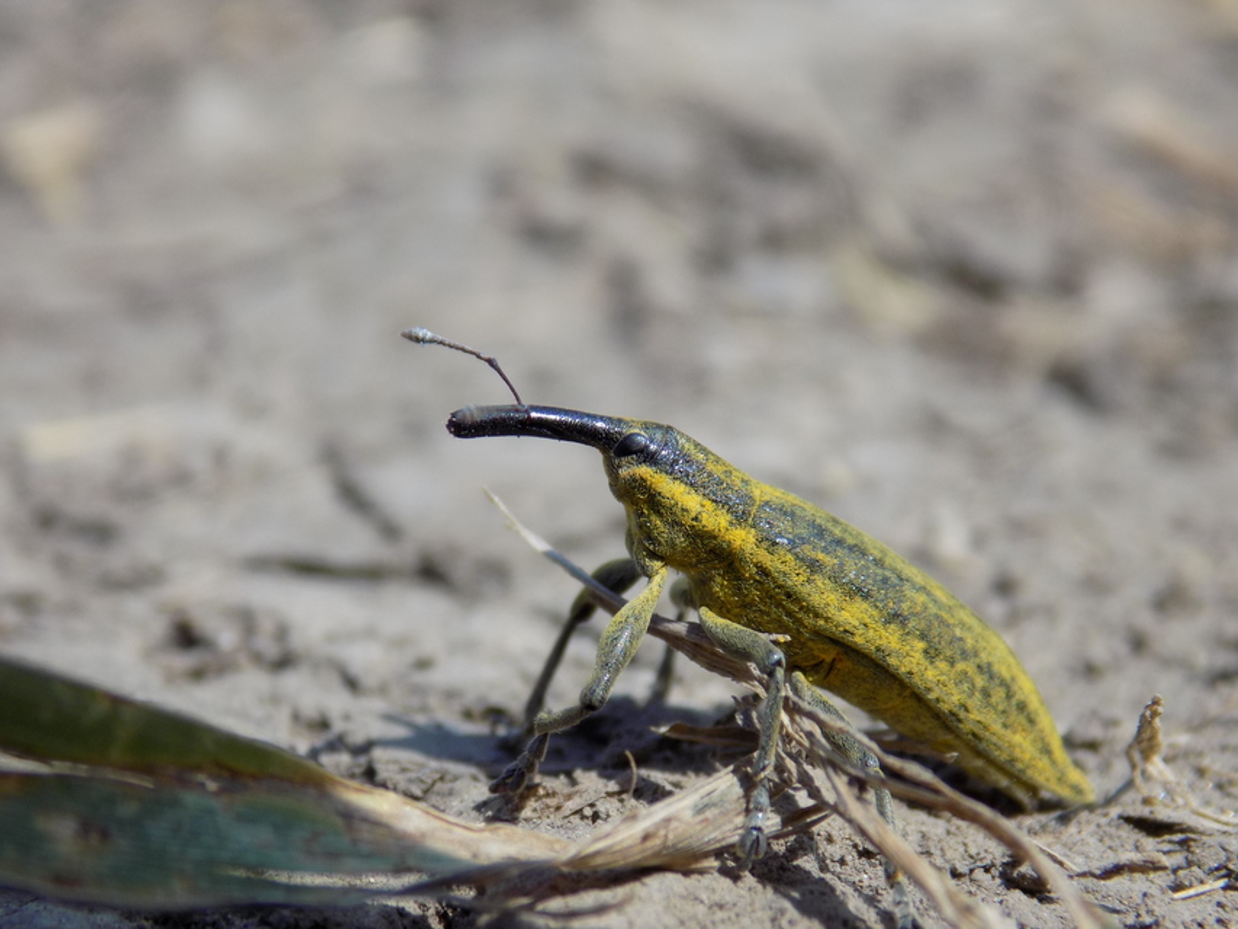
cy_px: 464
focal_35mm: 118
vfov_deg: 12.6
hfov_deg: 16.7
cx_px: 619
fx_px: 4221
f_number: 4.8
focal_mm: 20.9
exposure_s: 1/500
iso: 80
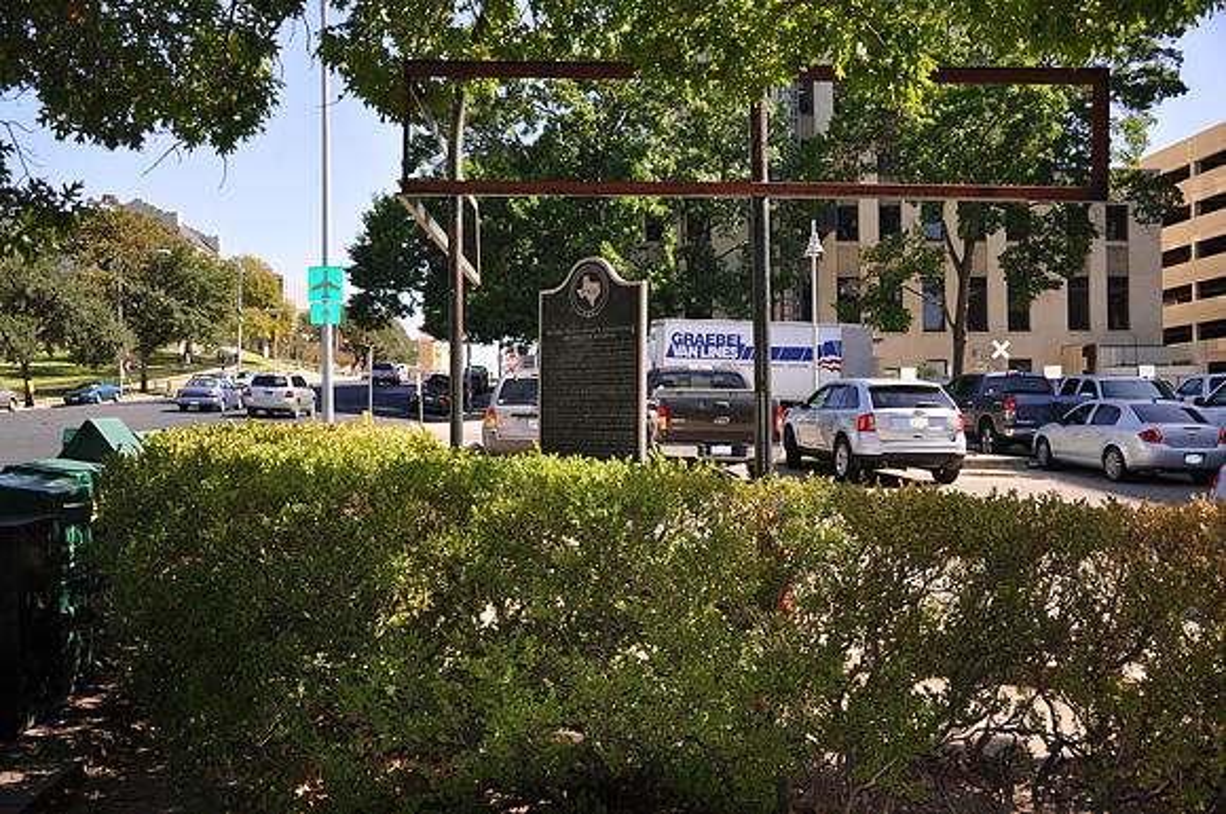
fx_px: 1122
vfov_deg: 39.9
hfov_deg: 57.3
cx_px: 613
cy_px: 407
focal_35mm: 33
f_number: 3.8
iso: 220
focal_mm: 22
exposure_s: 1/200
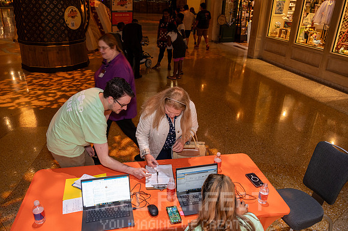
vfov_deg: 45.6
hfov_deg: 64.6
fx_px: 275
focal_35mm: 28
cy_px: 116
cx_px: 174
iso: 1800
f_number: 4.5
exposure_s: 1/60
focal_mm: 28.5
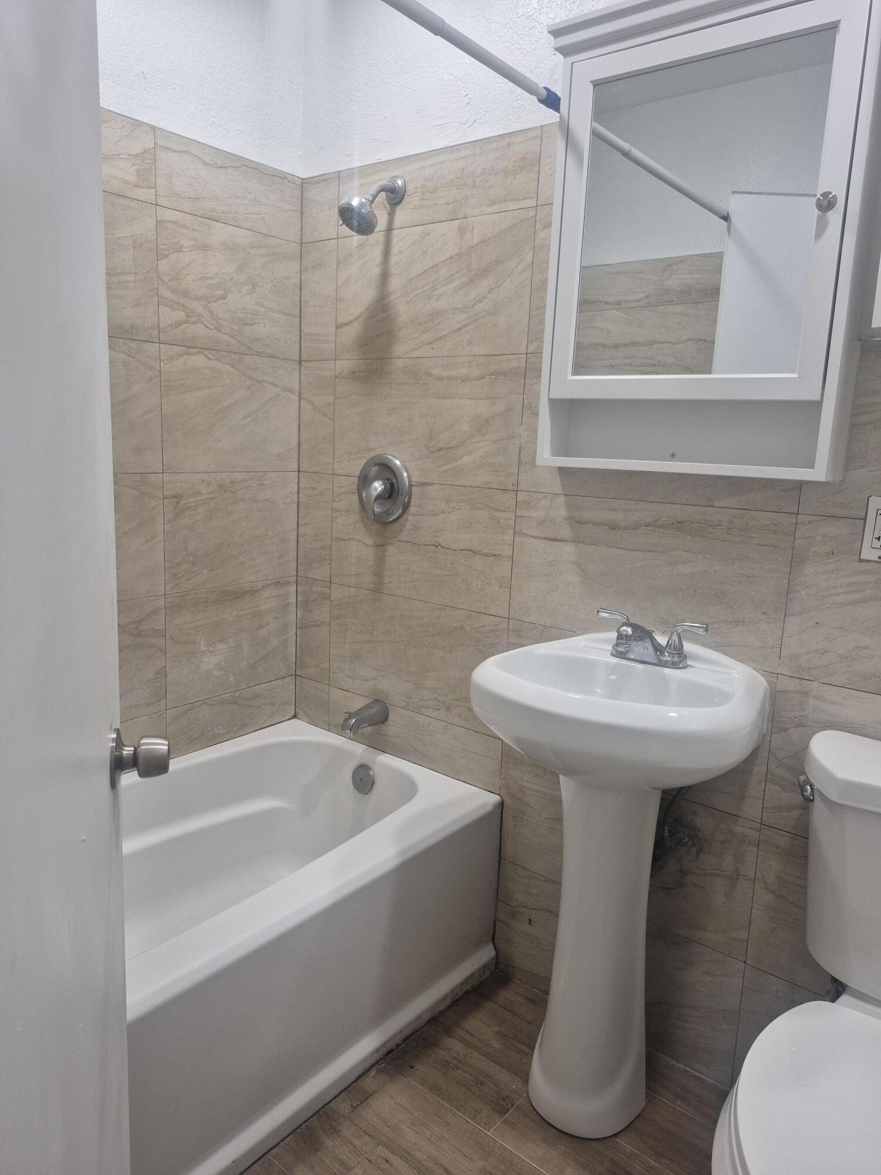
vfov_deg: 73.9
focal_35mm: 23
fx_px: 780
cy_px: 588
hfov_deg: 58.9
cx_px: 440
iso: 200
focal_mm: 5.4
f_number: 1.8
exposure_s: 1/180
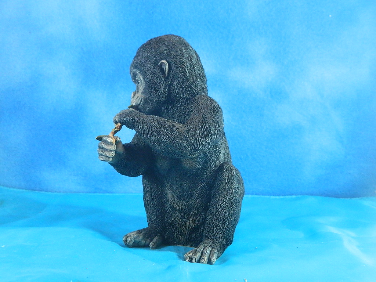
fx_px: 445
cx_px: 188
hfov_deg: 45.8
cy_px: 141
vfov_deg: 35.1
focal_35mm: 41
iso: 400
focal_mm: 7.3
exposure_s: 1/25
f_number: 3.5
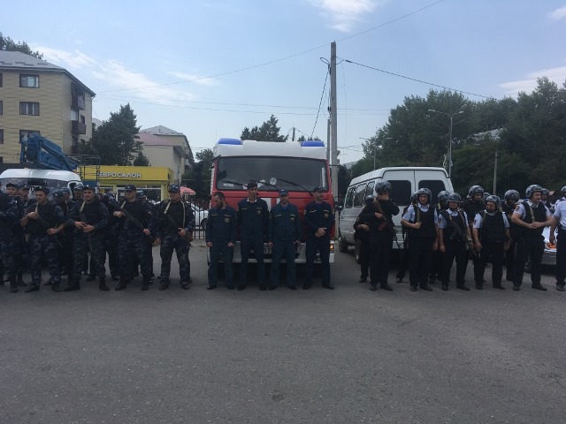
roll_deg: -0.8
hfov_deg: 61.7
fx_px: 474
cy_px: 212
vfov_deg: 48.2
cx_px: 283
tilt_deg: -3.2
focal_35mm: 29
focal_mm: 4.15
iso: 25
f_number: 2.2
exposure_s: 1/2959
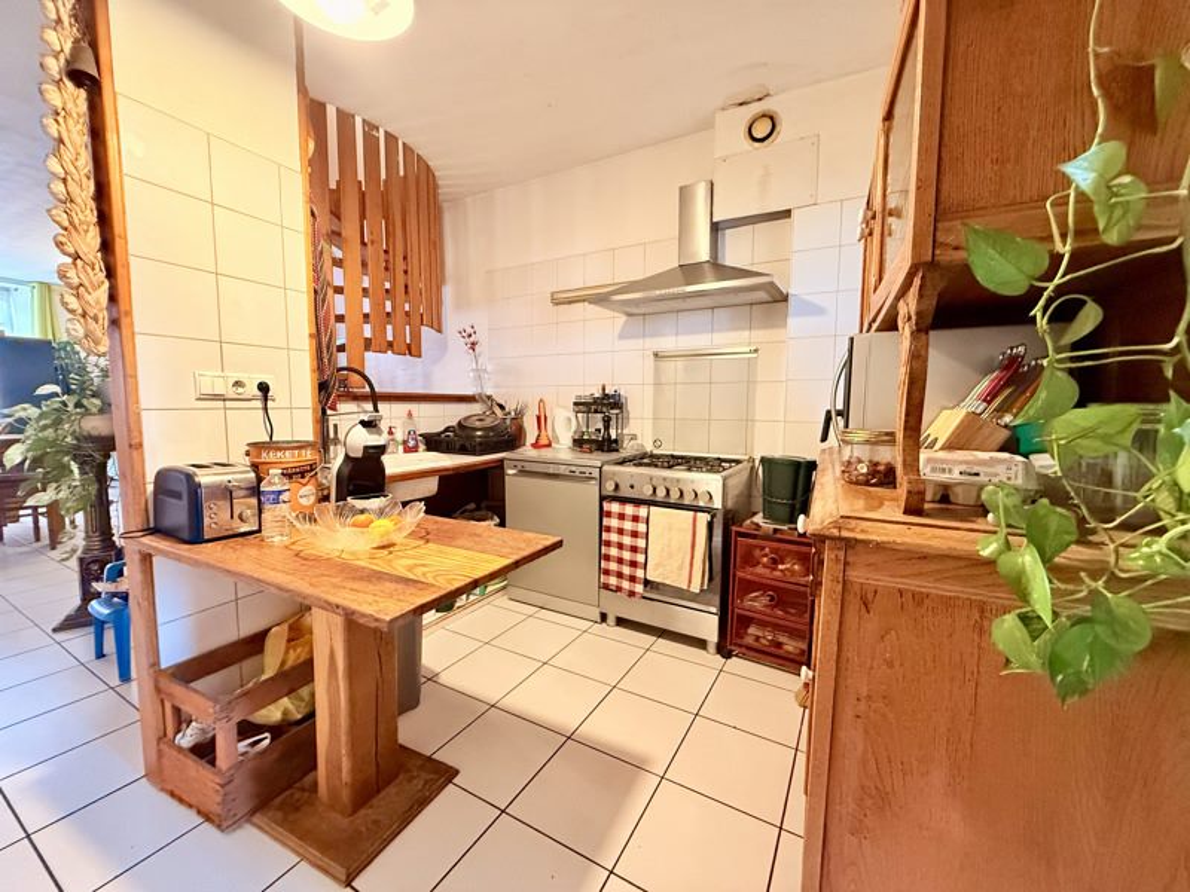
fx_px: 481
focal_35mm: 14
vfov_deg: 85.7
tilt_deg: -4.4
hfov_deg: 102.1
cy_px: 446
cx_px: 595
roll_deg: -0.7
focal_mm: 2.22
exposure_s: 1/50
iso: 800
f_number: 2.2
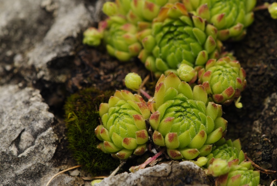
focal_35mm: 128
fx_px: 982
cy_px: 93
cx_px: 138
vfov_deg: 10.8
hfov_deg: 16.0
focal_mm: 85
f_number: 8
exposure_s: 1/250
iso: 100
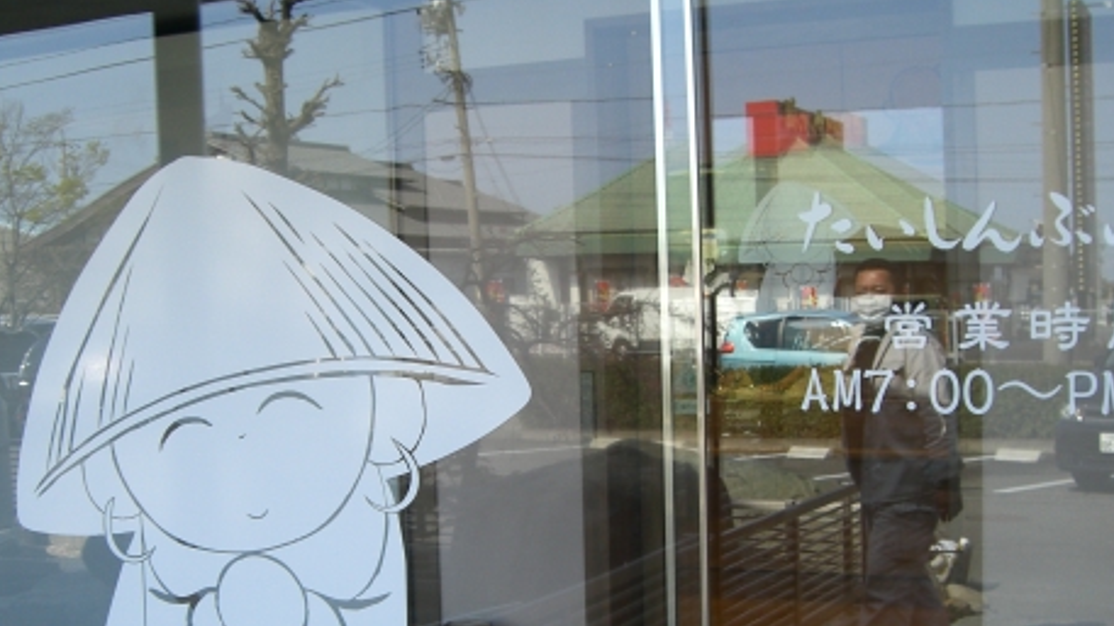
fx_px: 1713
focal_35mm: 58
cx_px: 568
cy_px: 438
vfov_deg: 20.6
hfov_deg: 36.0
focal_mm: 6.2
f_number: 2.7
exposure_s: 1/250
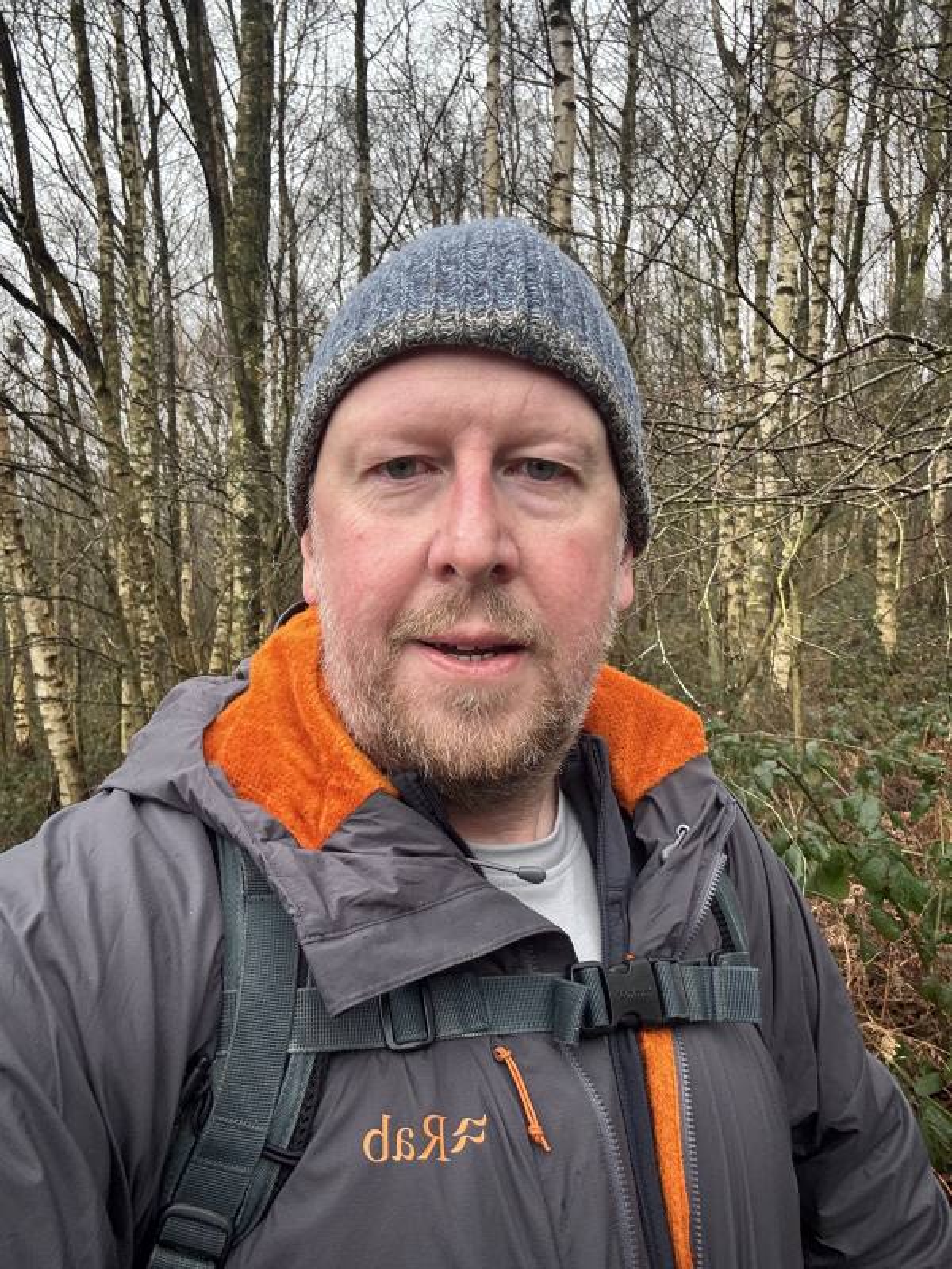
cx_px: 476
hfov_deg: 46.8
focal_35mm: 30
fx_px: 1100
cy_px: 634
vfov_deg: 60.0
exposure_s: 1/94
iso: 80
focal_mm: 2.69
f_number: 1.9
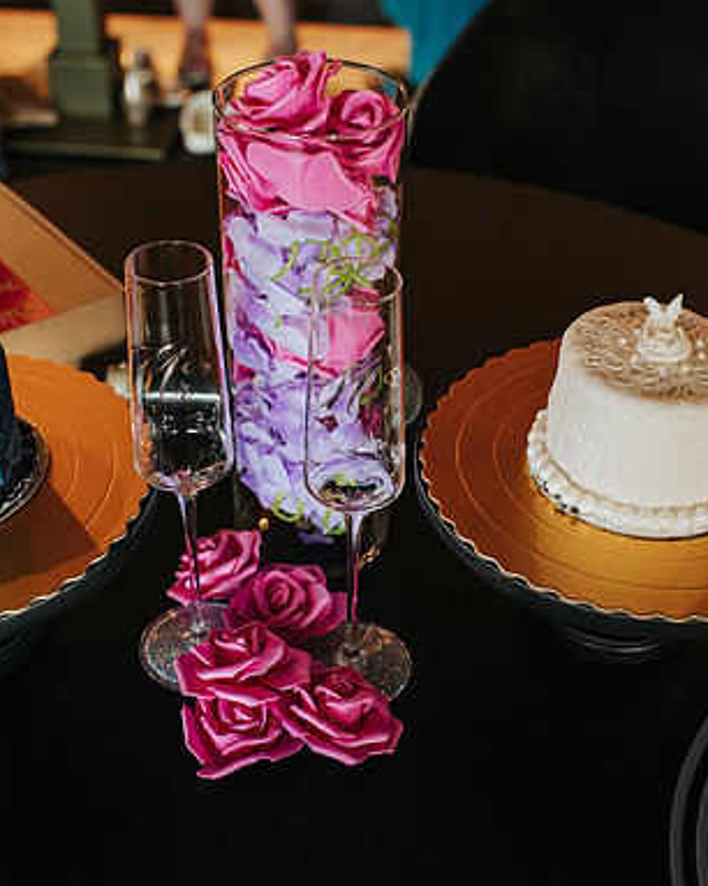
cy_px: 444
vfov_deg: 37.4
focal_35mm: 50
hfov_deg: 30.2
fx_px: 1311
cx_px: 312
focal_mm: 35
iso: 1000
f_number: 3.5
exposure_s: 1/200
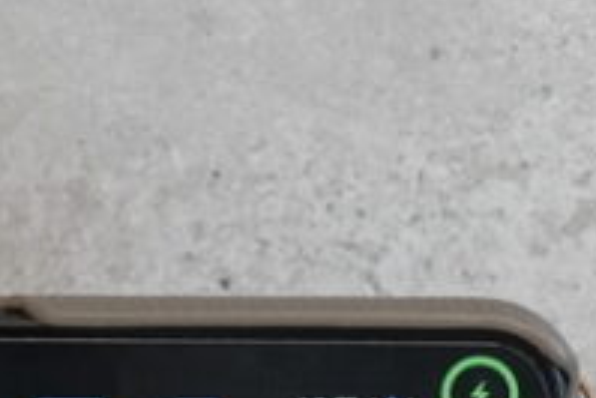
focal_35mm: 257
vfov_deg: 5.3
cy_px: 700
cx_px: 566
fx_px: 4258
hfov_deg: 8.0
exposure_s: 1/40
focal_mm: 50
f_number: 4
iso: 500
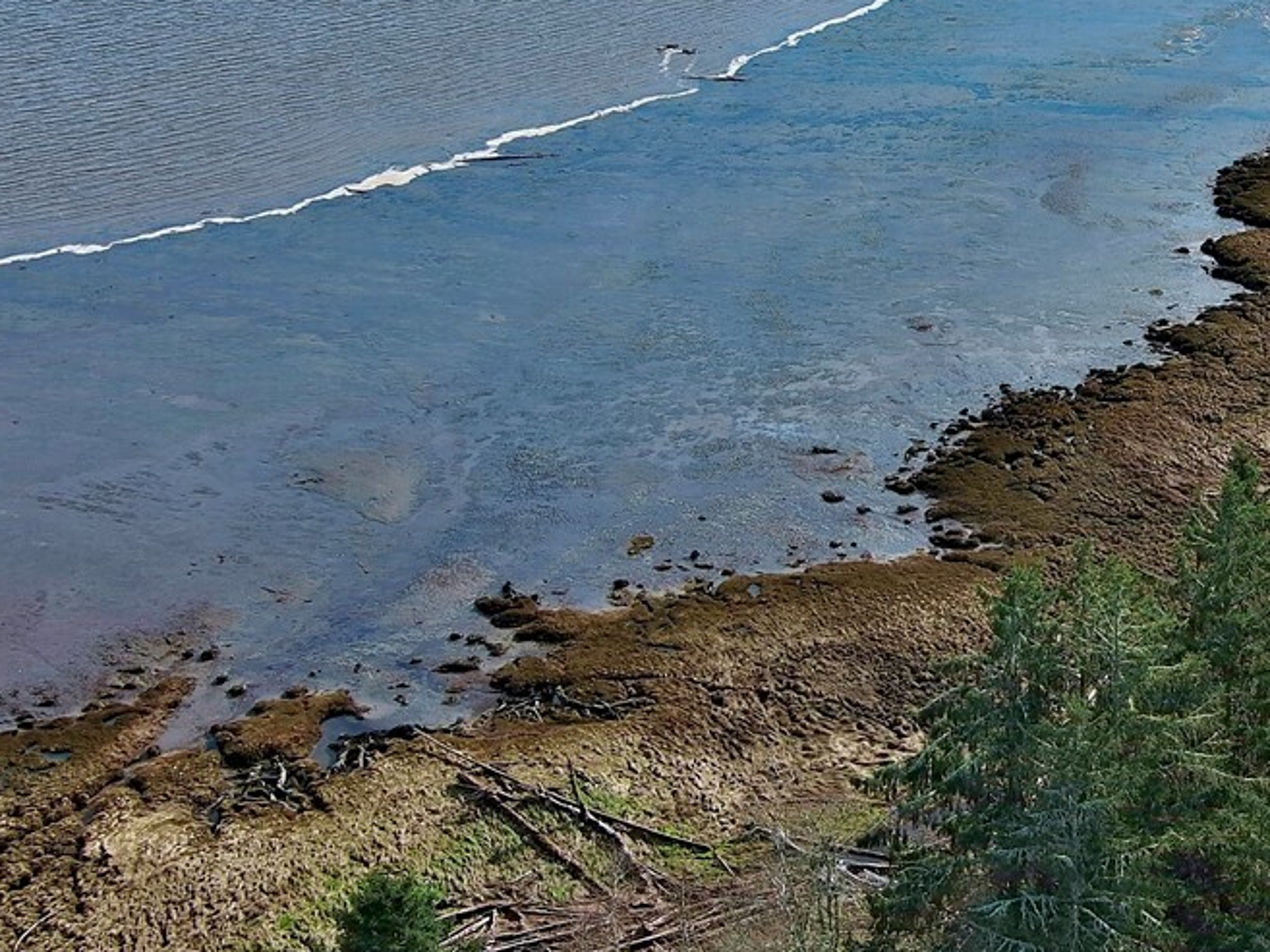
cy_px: 266
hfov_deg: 26.1
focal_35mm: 72
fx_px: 2642
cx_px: 1153
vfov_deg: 20.3
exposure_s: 1/1076
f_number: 2.8
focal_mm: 10.57
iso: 100
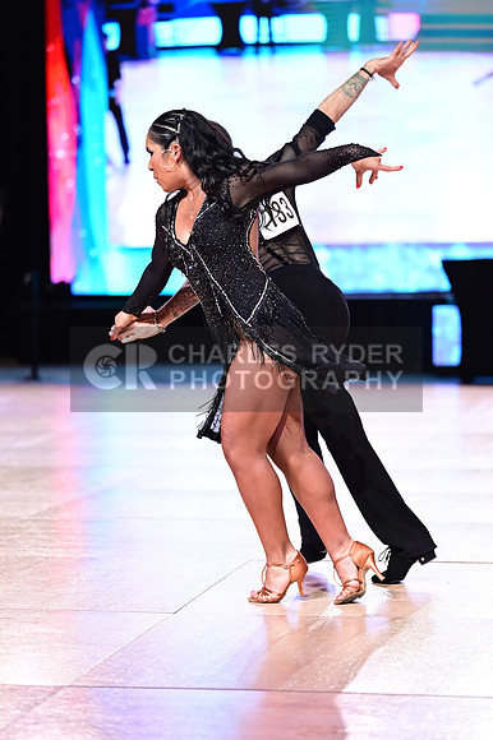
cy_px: 370
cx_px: 246
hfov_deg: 12.4
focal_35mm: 110
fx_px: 2262
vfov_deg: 18.6
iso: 2000
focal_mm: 110
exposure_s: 1/500
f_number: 2.8
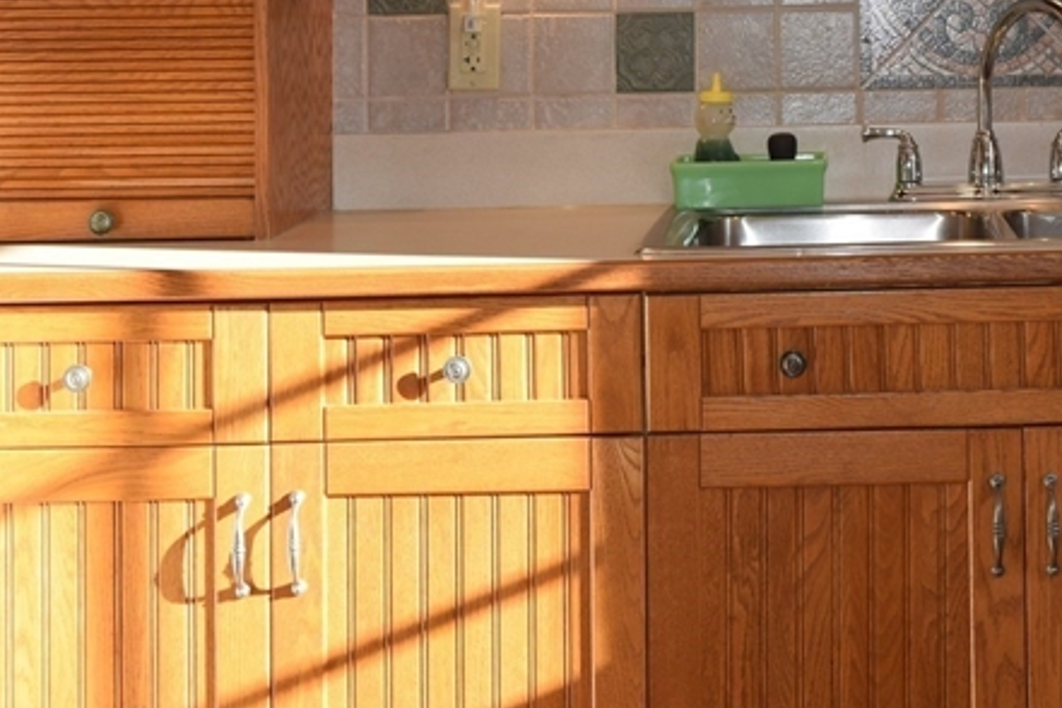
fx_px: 2365
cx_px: 973
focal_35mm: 80
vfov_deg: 16.4
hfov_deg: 24.5
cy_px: -100
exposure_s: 1/125
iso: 250
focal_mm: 23
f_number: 5.6
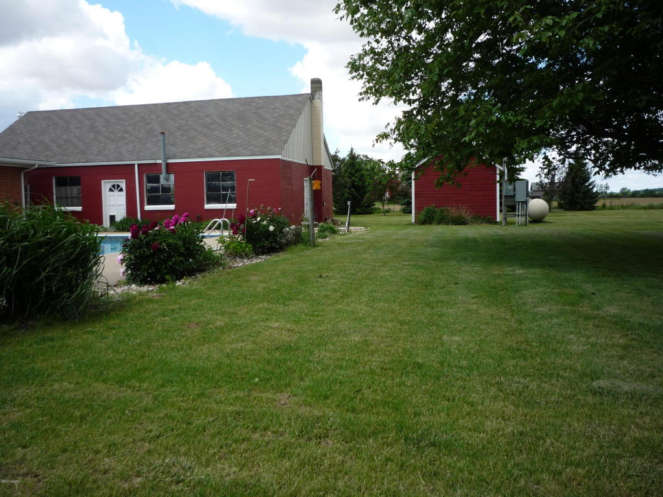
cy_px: 248
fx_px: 613
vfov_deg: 44.2
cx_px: 332
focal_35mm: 32
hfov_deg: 56.8
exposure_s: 1/400
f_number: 4
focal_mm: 5.2
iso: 100
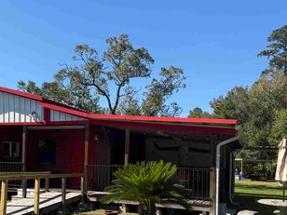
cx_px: 102
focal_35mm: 39
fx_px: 323
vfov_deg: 36.1
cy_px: 157
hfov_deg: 47.3
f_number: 1.78
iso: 80
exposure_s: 1/3279
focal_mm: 6.76
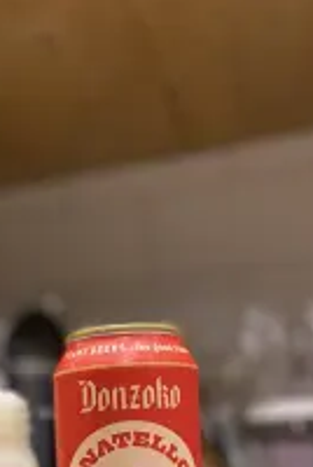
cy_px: 458
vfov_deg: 33.9
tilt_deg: +1.3
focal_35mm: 54
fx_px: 702
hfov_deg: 24.9
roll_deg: +2.6
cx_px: 91
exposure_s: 1/50
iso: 500
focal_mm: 4.25
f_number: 1.8
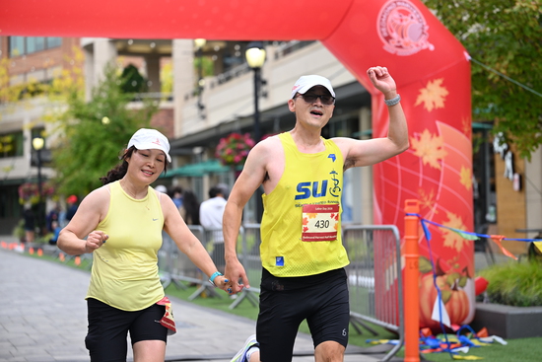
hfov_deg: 25.1
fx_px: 1220
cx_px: 271
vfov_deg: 16.9
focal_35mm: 81
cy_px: 181
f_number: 2.8
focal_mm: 81
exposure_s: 1/2000
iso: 640
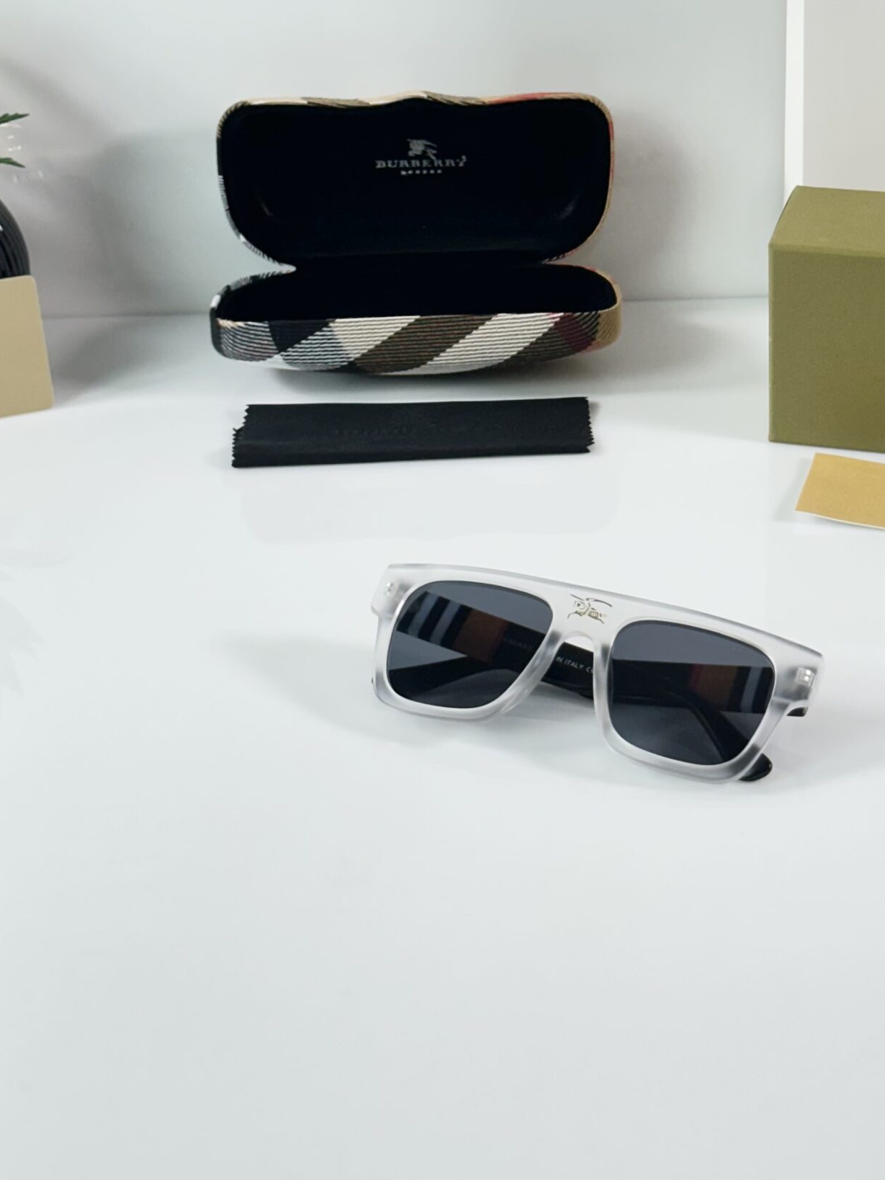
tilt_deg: -23.1
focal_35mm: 75
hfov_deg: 19.6
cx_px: 557
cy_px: 290
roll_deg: +1.0
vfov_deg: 25.7
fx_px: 2556
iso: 80
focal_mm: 6.86
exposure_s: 1/100
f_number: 1.78
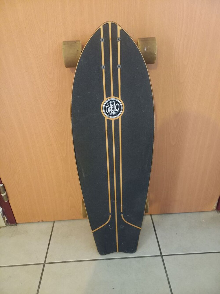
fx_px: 212
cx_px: 110
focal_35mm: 25
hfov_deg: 54.9
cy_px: 147
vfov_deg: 69.4
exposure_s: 1/16.7
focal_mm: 4.65
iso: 1250
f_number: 1.8
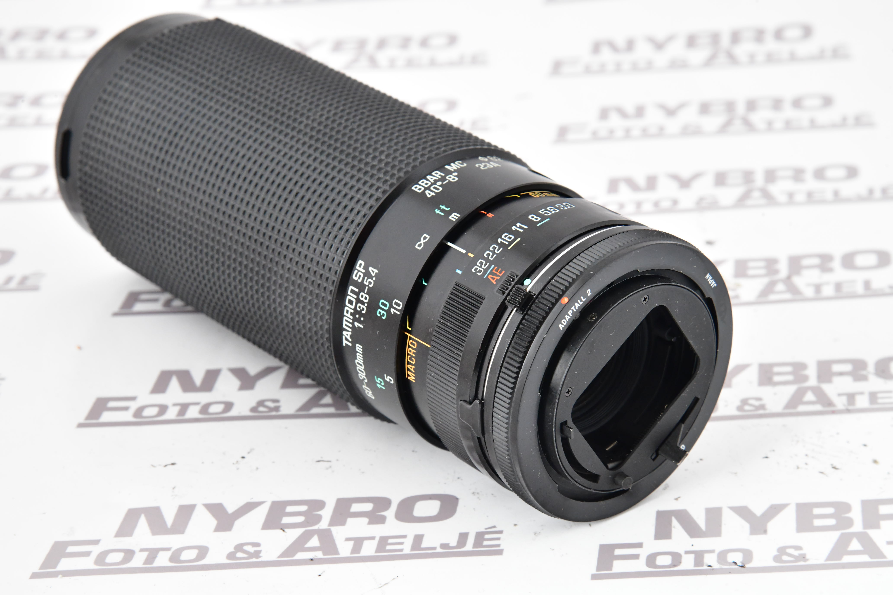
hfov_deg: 17.1
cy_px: 298
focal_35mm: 120
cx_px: 446
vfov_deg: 11.4
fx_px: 2976
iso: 3200
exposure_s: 1/100
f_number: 16
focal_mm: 120
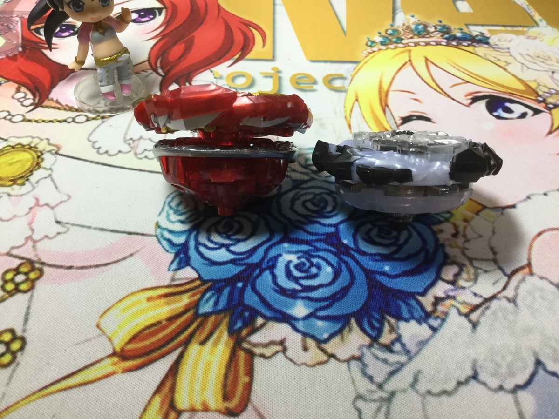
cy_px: 210
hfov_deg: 58.4
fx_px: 501
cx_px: 280
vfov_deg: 45.4
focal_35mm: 31
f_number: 2.4
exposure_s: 1/30
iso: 32
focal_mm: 3.3
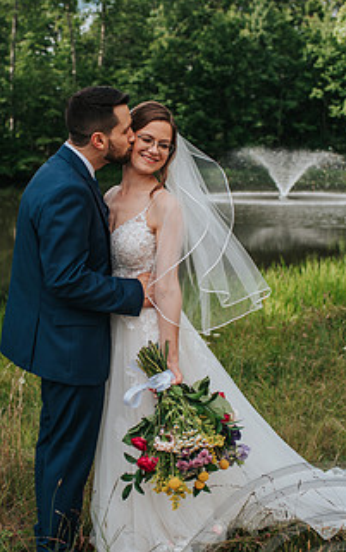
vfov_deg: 40.3
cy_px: 279
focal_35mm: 50
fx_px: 753
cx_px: 134
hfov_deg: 25.8
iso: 110
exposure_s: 1/800
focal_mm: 35
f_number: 3.2
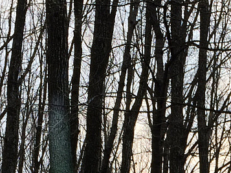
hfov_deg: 14.7
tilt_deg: +3.0
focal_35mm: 130
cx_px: 263
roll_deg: +0.7
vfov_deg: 10.7
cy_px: 305
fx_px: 868
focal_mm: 4.15
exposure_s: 1/205
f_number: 2.2
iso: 32
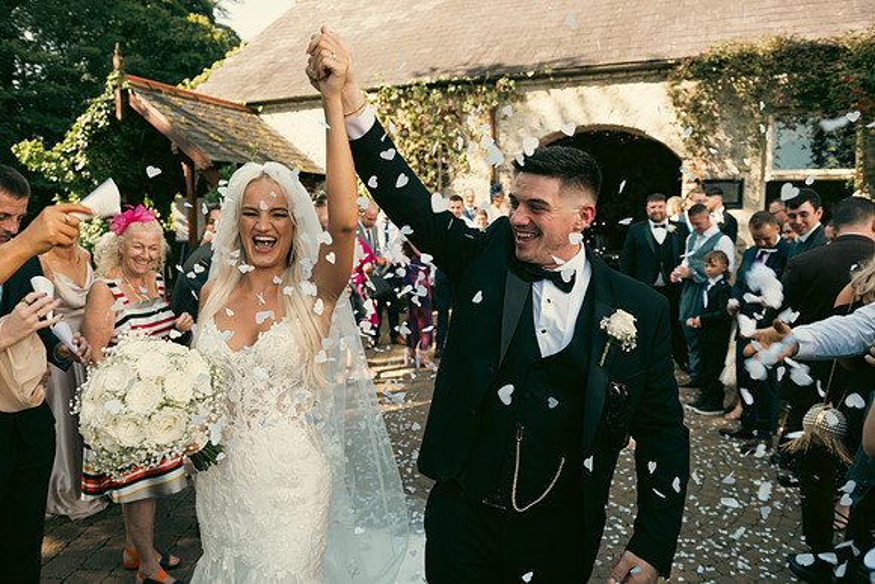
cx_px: 438
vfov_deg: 53.2
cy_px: 292
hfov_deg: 73.7
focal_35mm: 24
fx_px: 583
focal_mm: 24
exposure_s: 1/250
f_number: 5
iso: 200
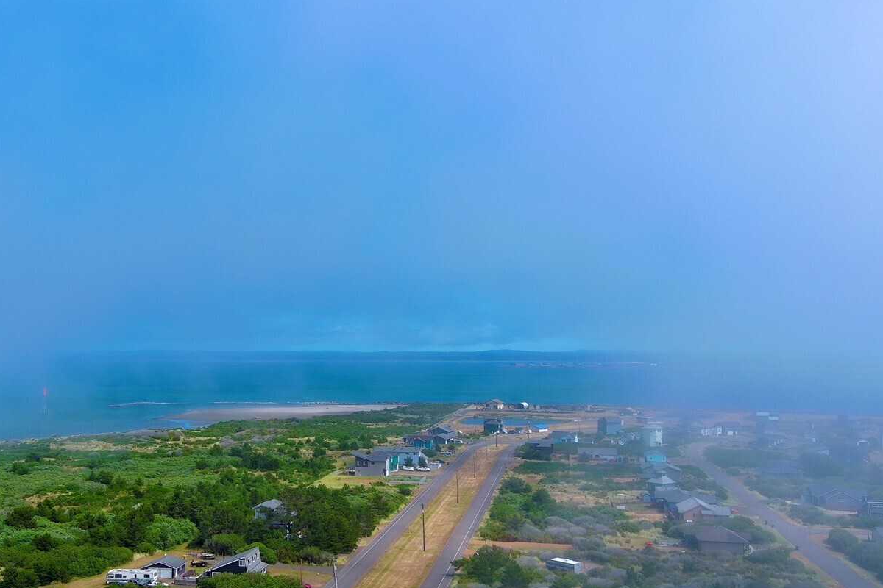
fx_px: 1006
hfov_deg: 47.1
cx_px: 350
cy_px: 354
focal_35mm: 41
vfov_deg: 32.5
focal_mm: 10.57
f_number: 2.8
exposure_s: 1/1799
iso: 100
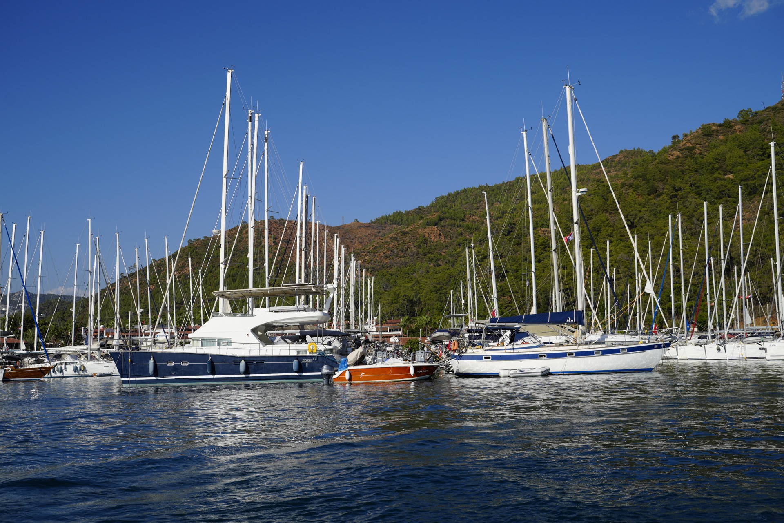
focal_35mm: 37
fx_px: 806
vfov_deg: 35.9
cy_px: 262
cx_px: 392
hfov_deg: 51.9
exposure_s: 1/1250
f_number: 5
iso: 100
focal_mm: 37
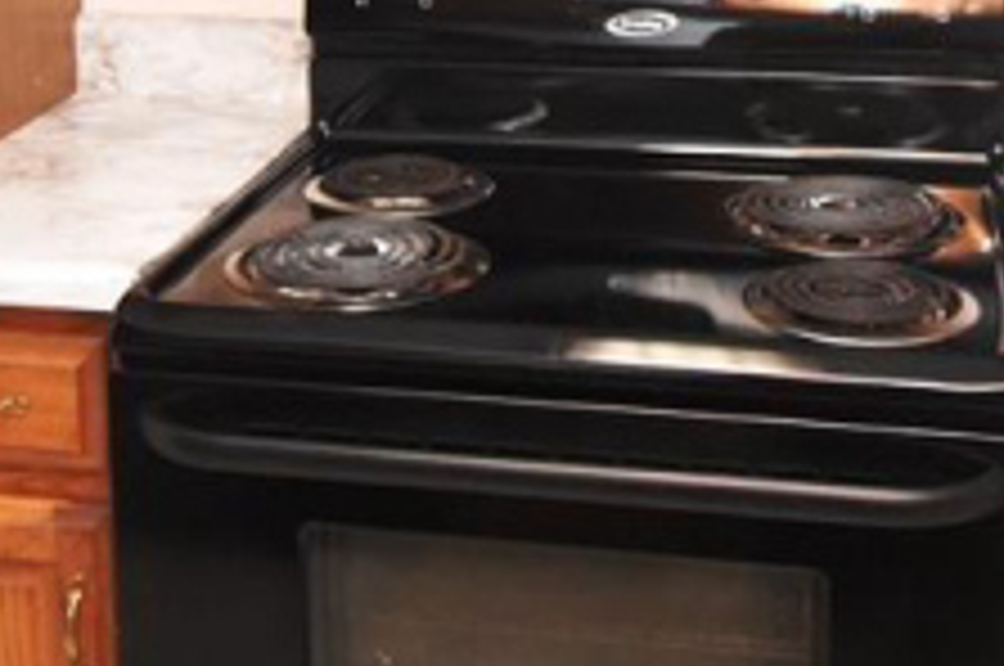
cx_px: 477
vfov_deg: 19.6
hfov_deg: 30.7
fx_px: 1829
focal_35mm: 66
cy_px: -99
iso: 3600
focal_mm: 13
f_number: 4.8
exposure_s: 1/60
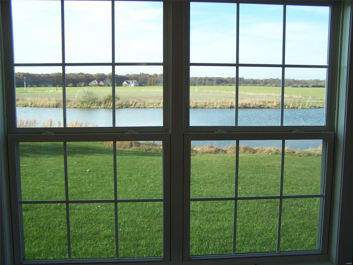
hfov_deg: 49.0
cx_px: 176
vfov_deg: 37.7
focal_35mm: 38
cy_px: 132
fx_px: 388
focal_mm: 6.3
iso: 80
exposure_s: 1/350
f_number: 2.8
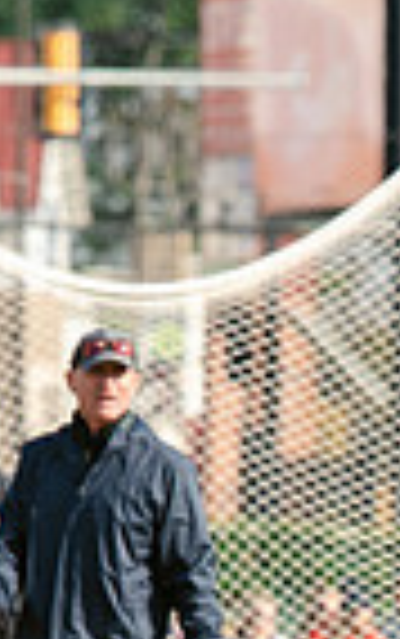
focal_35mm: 1313
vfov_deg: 1.6
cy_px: 861
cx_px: 519
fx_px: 22855
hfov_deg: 1.0
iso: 250
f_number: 5
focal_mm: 200
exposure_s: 1/1600
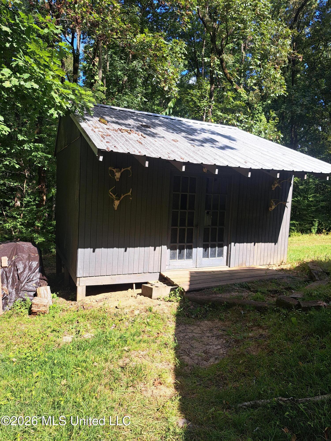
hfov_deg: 56.8
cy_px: 220
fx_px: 306
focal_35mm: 24
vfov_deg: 71.6
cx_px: 166
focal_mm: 5.23
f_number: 1.8
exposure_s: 1/598
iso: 50
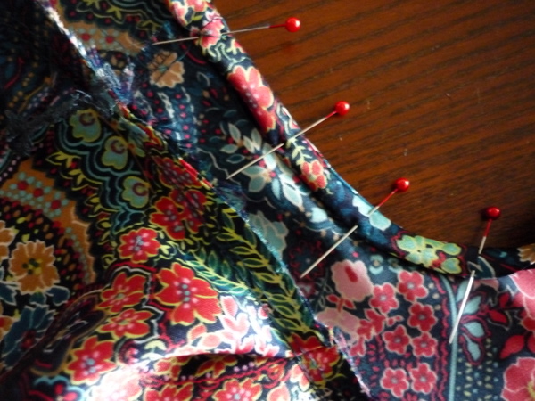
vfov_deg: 42.9
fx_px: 510
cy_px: 200
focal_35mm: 33
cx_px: 268
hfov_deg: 55.4
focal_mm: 5.5
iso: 800
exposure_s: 1/15
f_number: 2.8
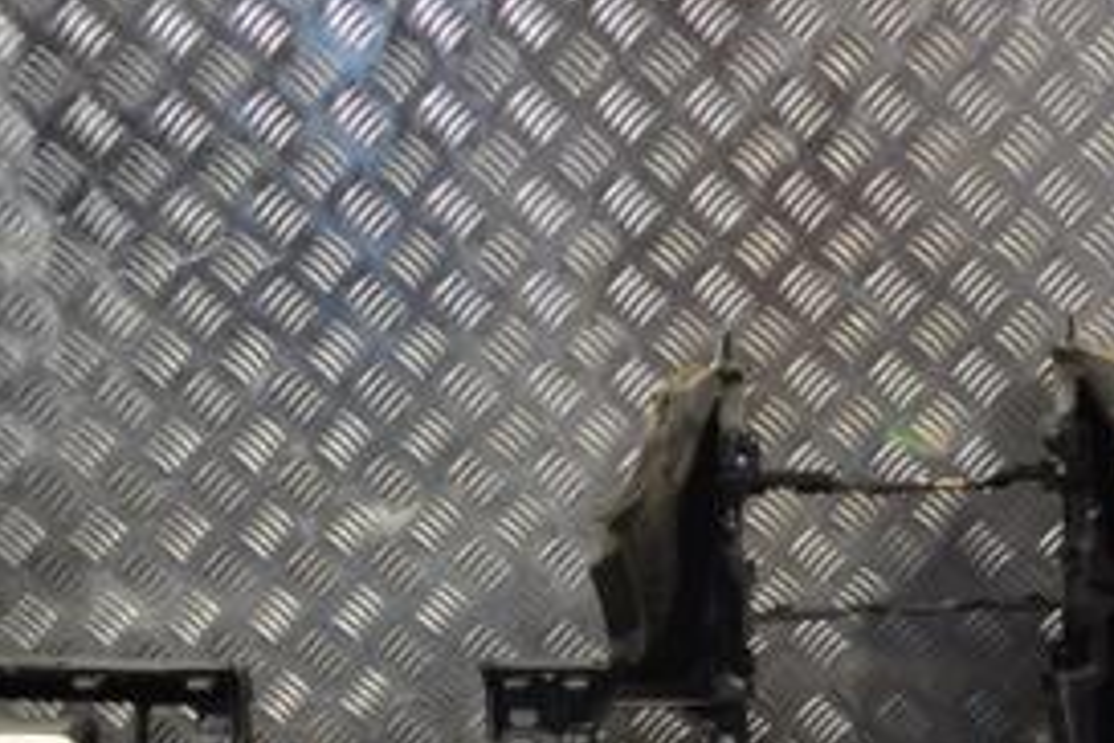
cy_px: 723
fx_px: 2042
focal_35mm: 66
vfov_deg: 20.0
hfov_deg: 29.8
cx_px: 890
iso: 100
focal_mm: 20
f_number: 3.8
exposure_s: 1/30
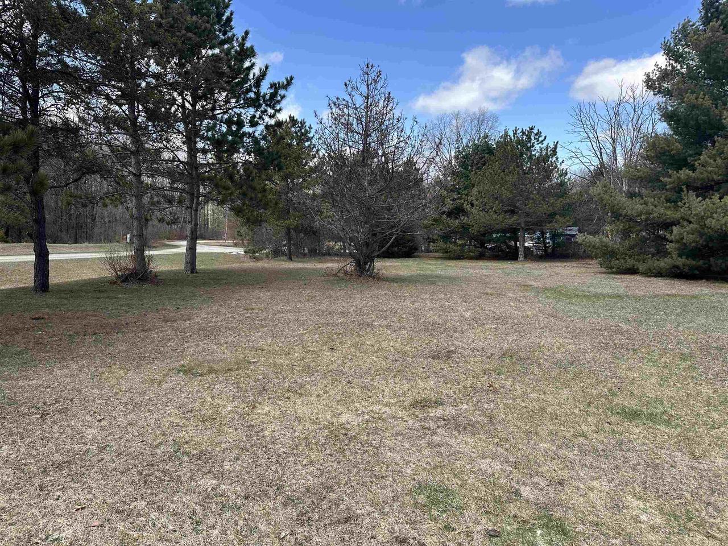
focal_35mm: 24
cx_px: 364
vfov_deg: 56.8
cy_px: 273
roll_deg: -2.3
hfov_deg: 71.6
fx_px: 505
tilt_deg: -4.8
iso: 80
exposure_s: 1/2155
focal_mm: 6.86
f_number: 1.78
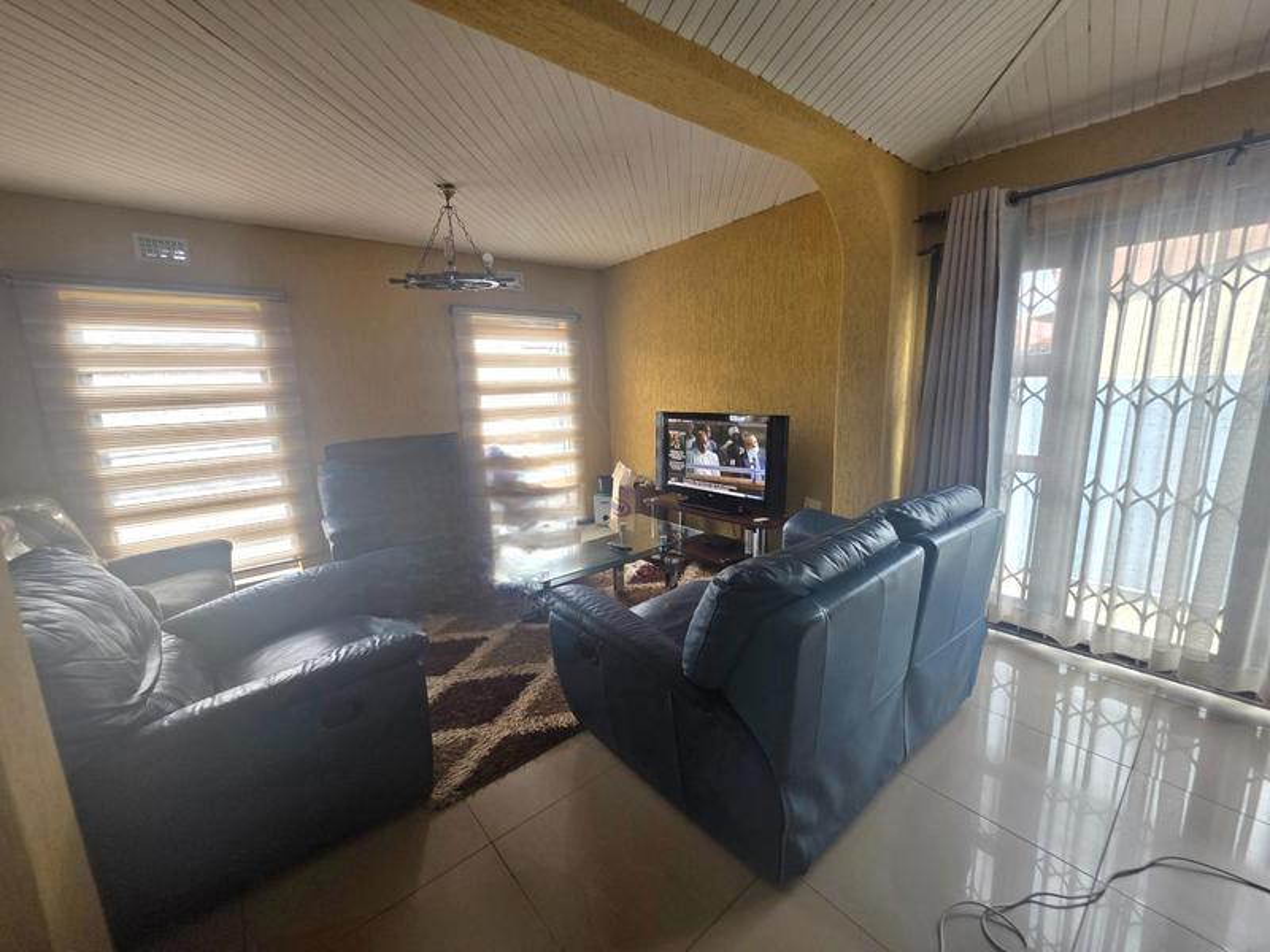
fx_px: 477
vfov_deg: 89.9
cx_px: 635
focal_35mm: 13
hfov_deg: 106.2
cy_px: 476
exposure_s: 1/101
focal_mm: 2.2
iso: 50
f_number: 1.9
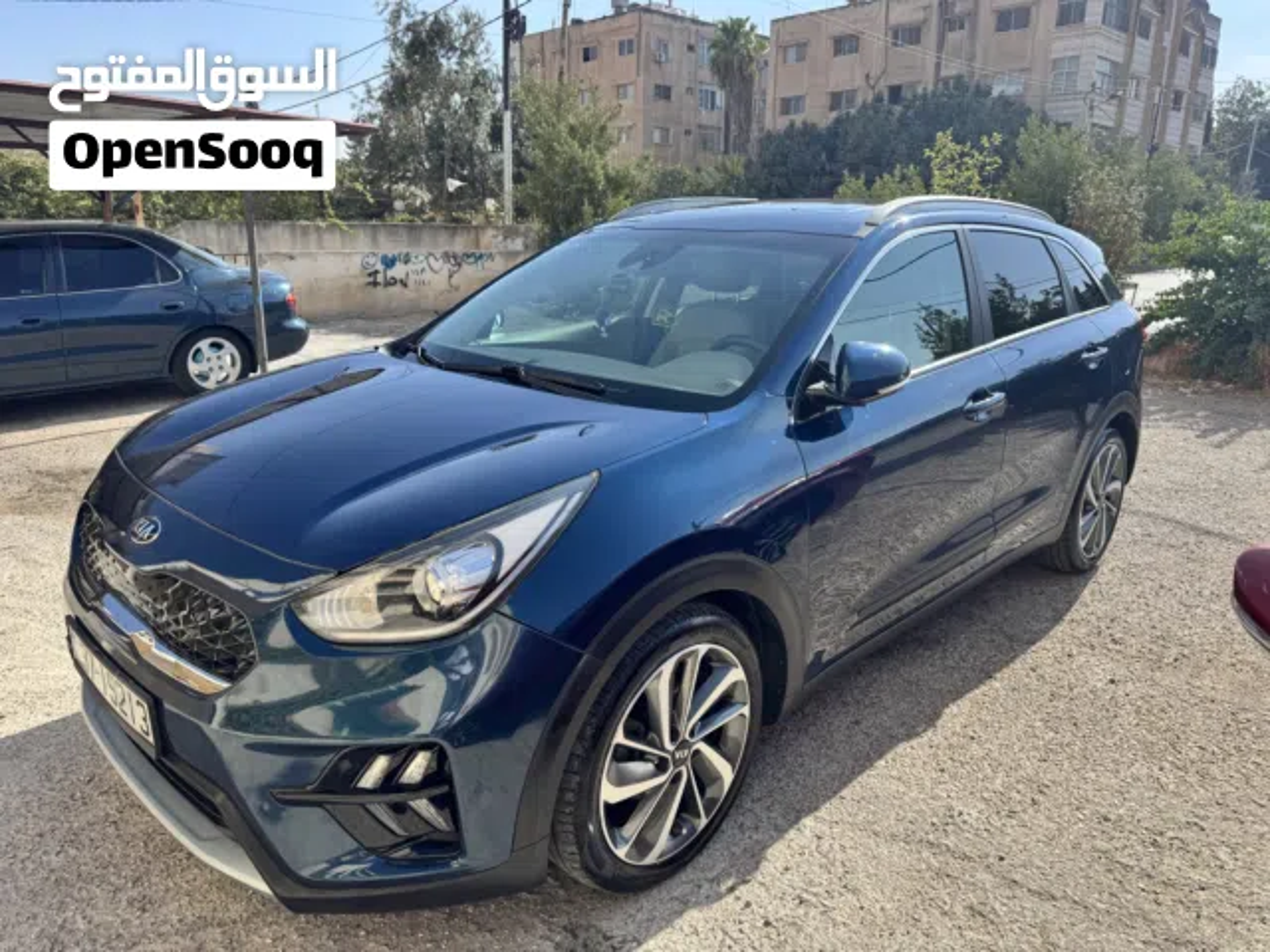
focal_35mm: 24
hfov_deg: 71.6
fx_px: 881
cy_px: 476
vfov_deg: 56.8
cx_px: 635
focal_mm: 6.76
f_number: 1.78
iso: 80
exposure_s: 1/2252
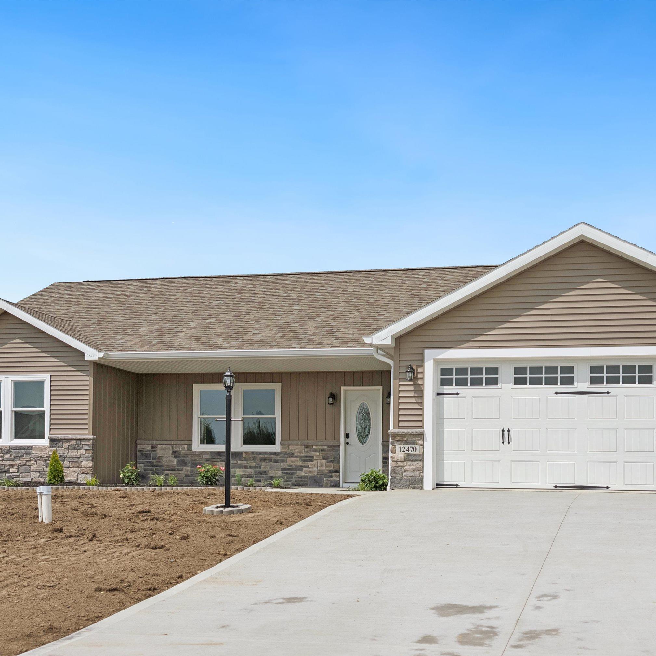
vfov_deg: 38.3
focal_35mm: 44
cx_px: 364
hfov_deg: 38.3
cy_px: 332
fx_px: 943
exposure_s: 1/6400
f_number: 2.8
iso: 100
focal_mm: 34
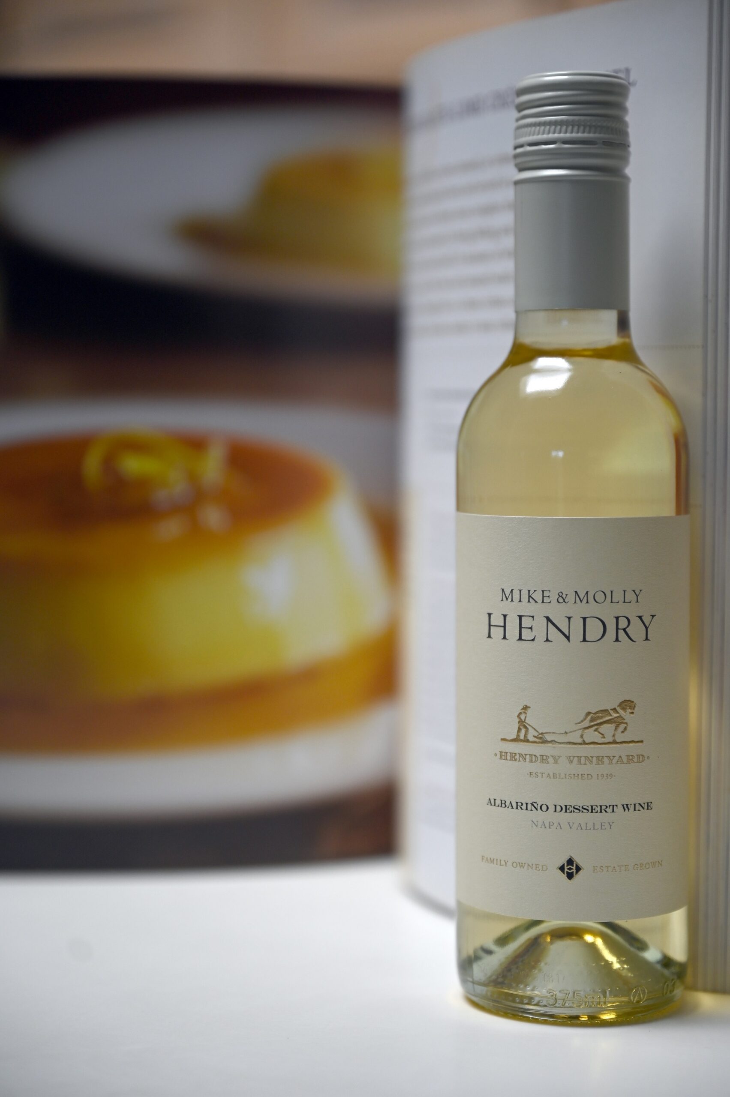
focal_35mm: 70
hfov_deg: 19.4
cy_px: 548
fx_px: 2132
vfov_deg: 28.9
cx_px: 365
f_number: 2.8
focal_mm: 70
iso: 400
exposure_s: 1/2500
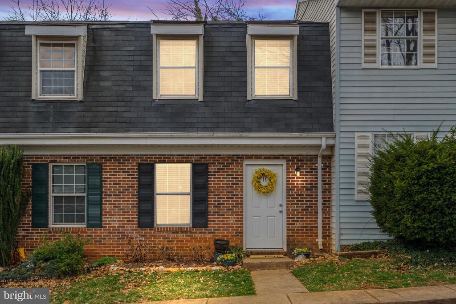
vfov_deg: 37.9
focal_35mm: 35
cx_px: 228
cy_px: 152
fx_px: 443
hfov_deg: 54.4
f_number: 10
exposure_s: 1/60
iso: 250
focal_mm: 35
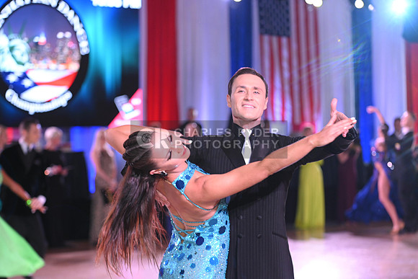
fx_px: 1277
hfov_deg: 18.6
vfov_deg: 12.5
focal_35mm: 110
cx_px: 209
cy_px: 140
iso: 1600
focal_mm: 110
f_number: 4.5
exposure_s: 1/200
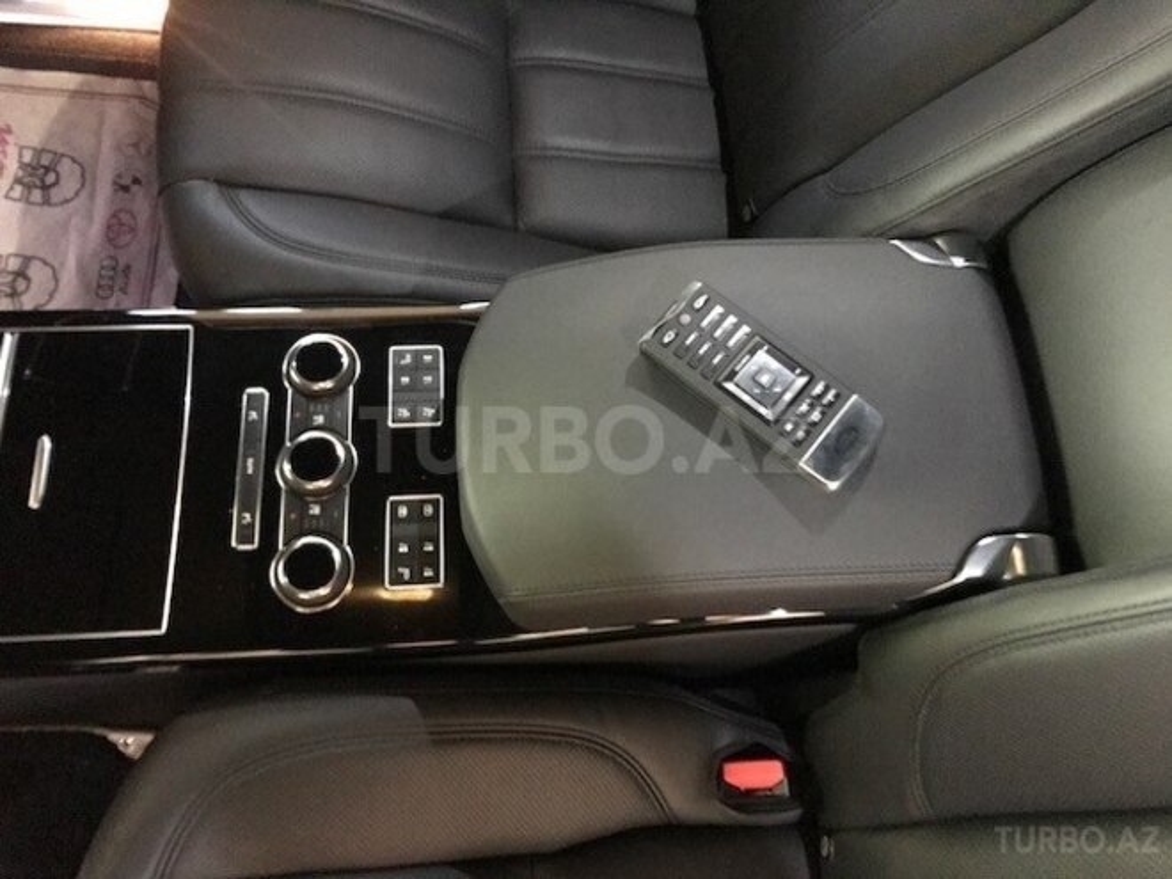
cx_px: 586
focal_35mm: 28
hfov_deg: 63.4
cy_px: 440
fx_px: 948
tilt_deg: -67.4
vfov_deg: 49.7
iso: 500
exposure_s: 1/4
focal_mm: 3.99
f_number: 1.8
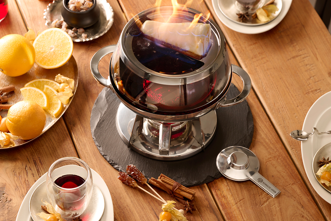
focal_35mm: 126
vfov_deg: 10.9
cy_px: 87
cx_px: 161
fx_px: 1158
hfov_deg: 16.3
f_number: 5.6
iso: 64
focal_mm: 90
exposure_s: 1/125
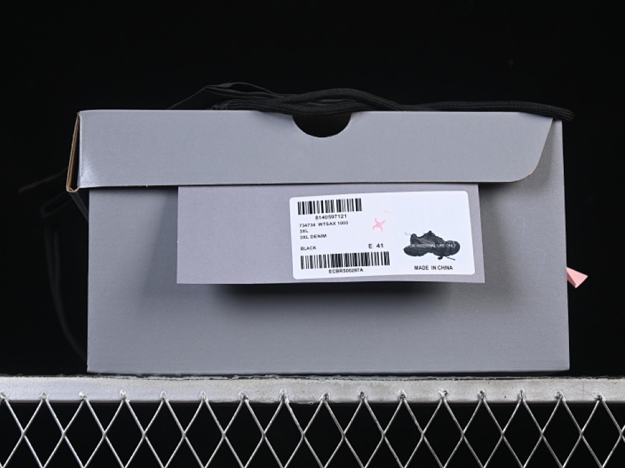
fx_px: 1480
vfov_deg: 18.0
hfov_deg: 23.8
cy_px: 232
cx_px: 323
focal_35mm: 82
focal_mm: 50
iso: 160
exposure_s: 1/125
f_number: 7.1
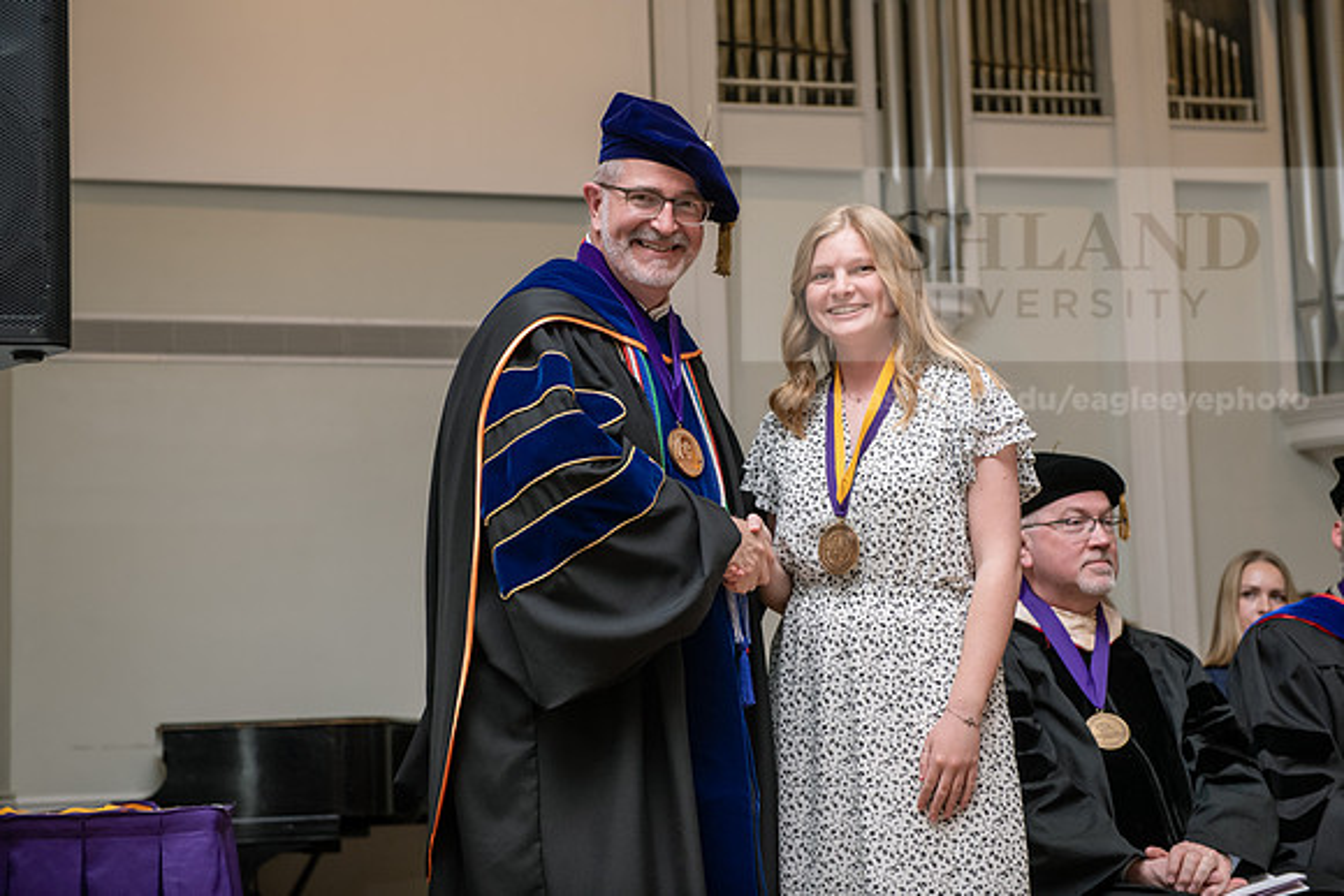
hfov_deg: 28.8
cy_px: 448
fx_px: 2614
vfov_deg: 19.5
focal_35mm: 70
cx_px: 672
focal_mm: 70
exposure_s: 1/250
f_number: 4.5
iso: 1250
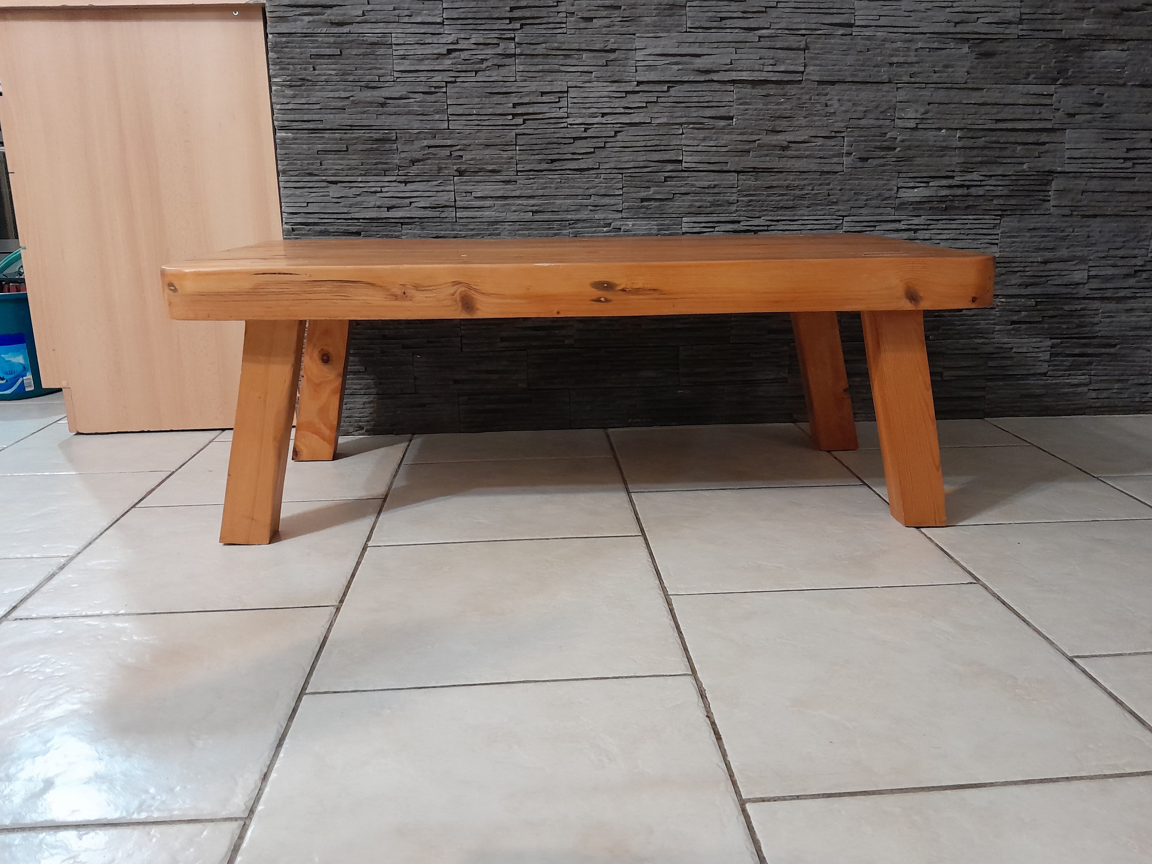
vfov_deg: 51.4
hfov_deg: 65.3
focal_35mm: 27
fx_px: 899
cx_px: 595
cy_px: 443
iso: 640
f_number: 1.8
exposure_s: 1/25
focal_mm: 3.98
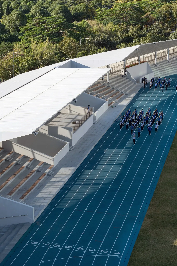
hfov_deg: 16.1
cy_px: 133
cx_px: 88
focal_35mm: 85
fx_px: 627
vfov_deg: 23.9
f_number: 11
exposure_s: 1/80
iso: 160
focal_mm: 85
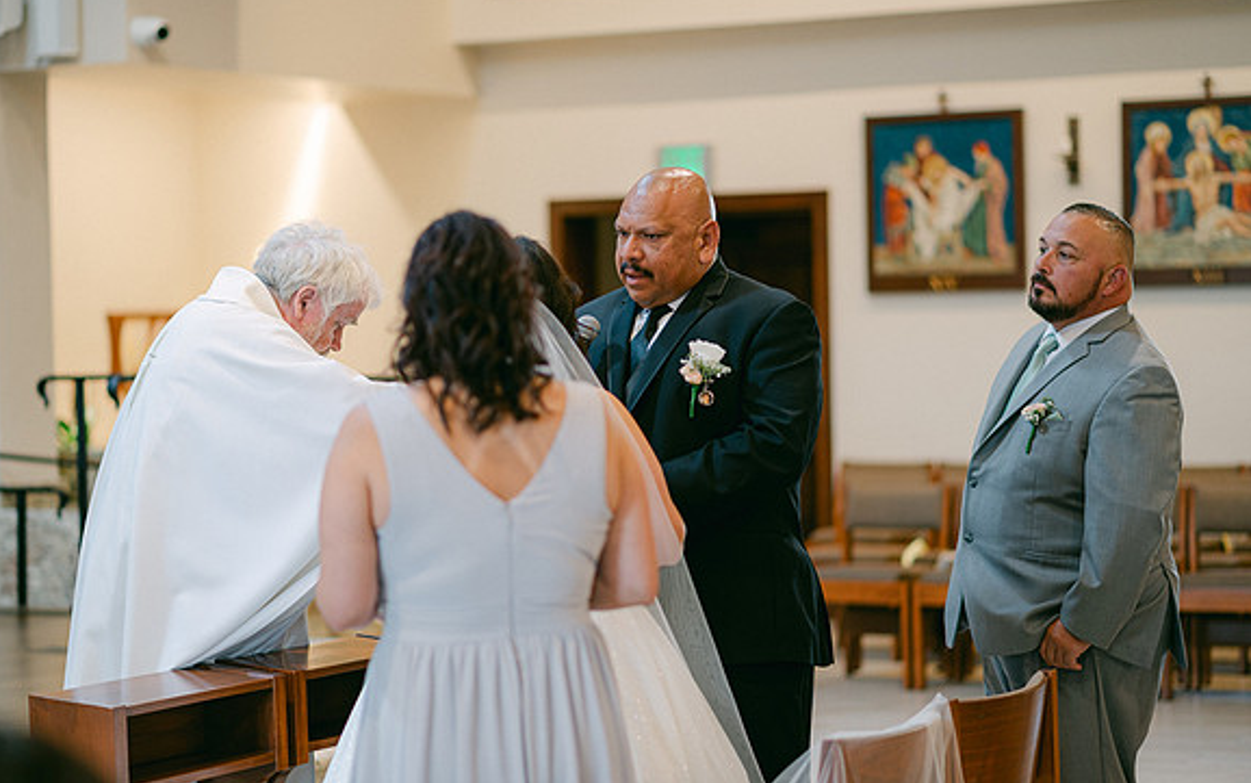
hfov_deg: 23.8
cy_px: 388
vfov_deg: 15.0
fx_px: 2967
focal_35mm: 87
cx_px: 624
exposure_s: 1/125
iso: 250
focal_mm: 85
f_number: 1.8
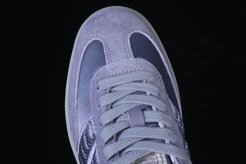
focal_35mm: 75
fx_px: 512
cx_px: 123
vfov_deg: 18.2
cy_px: 82
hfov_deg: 27.0
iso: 160
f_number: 7.1
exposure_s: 1/80
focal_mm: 50
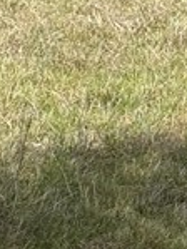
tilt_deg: -8.9
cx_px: 232
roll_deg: -0.1
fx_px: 2366
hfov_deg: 4.5
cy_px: -179
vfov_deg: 5.9
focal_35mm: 329
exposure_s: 1/7874
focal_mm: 6.76
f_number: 1.78
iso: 100
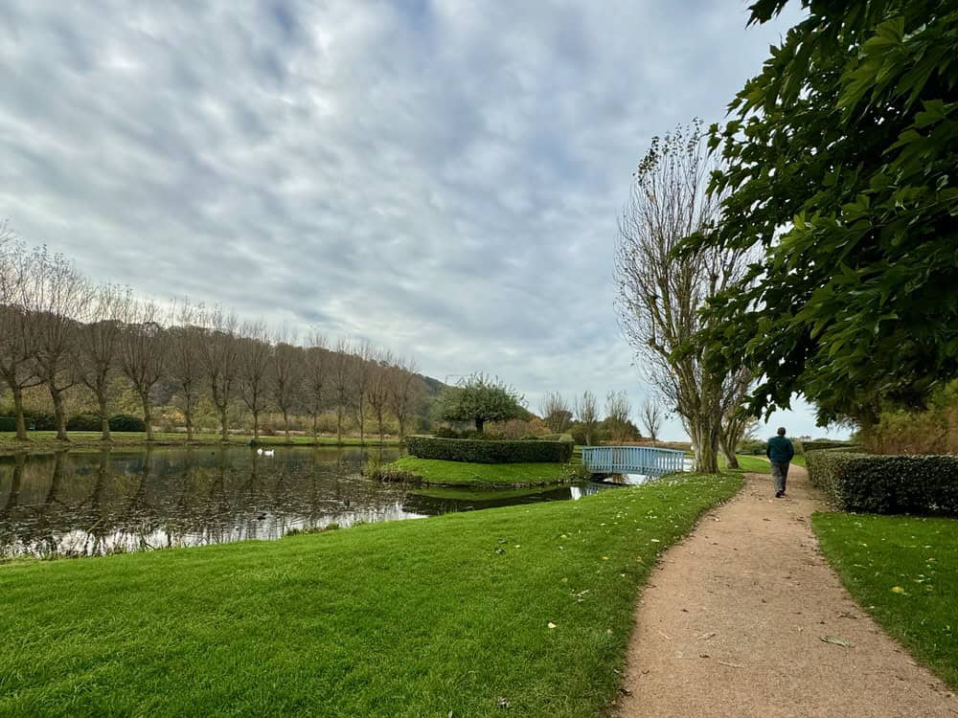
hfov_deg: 102.1
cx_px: 479
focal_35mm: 14
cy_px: 359
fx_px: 387
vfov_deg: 85.7
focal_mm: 2.2
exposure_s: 1/1277
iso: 50
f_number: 2.2
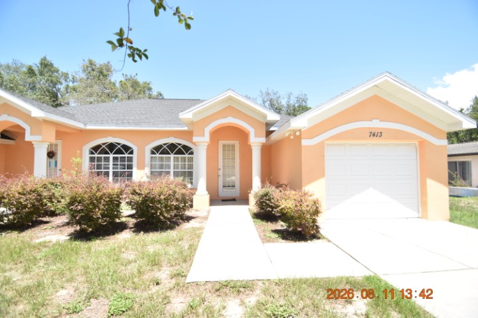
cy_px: 159
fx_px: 199
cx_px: 239
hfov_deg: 100.4
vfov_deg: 77.3
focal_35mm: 15
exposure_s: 1/3000
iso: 800
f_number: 3.5
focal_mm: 10
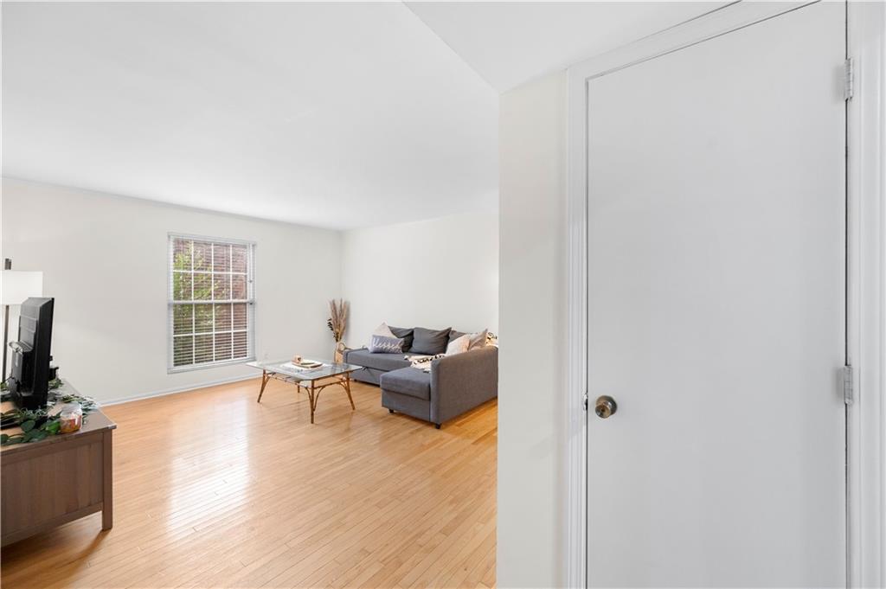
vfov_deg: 81.1
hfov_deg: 104.3
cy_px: 294
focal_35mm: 14
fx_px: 344
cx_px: 443
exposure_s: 1/25
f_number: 6.3
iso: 500
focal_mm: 14
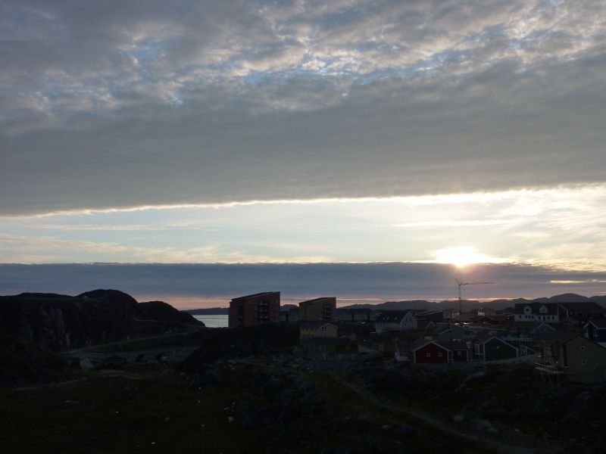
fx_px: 613
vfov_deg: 40.7
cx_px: 303
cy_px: 227
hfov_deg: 52.6
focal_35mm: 35
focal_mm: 5.7
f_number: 4.5
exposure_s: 1/500
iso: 125
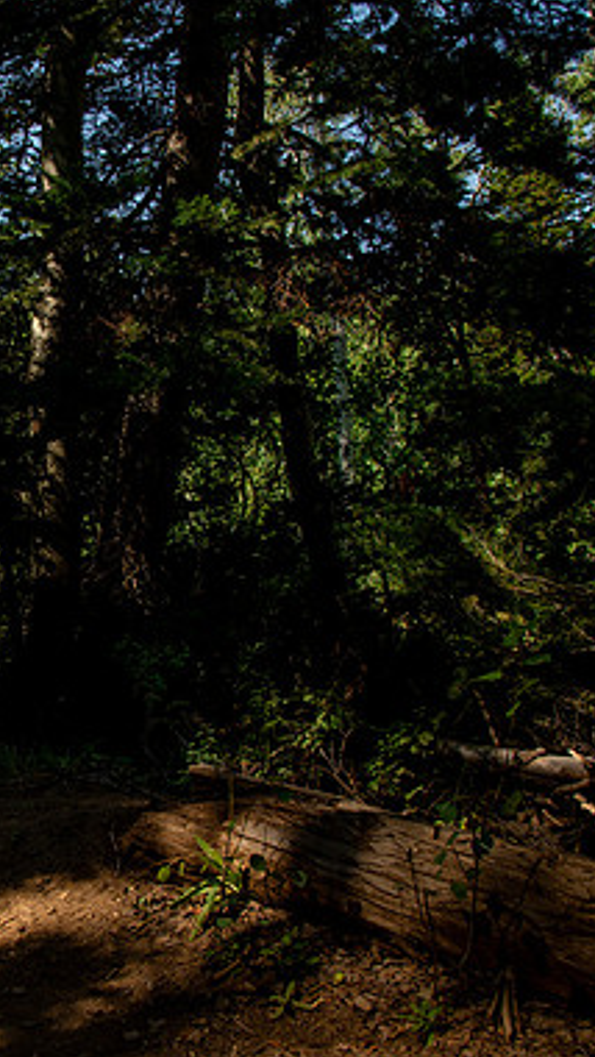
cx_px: -35
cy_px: 526
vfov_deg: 50.5
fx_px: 1121
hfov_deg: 27.5
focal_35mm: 40
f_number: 10
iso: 500
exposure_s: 1/320
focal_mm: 24
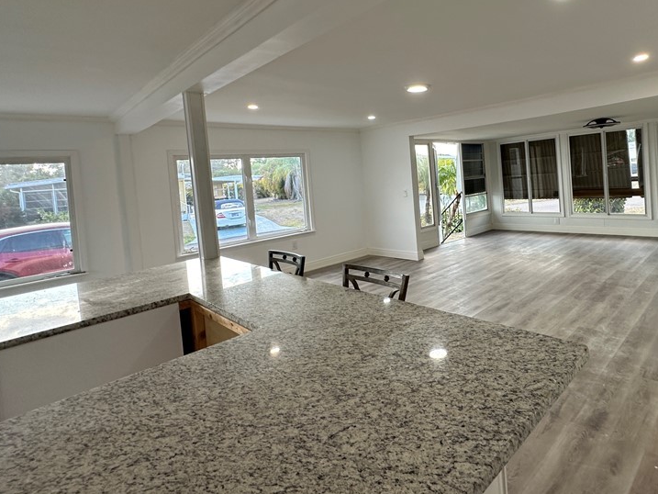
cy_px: 182
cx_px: 419
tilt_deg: -1.0
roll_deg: +4.3
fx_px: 380
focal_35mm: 20
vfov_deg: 64.9
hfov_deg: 79.9
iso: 125
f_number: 2.2
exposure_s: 1/120
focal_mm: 2.22
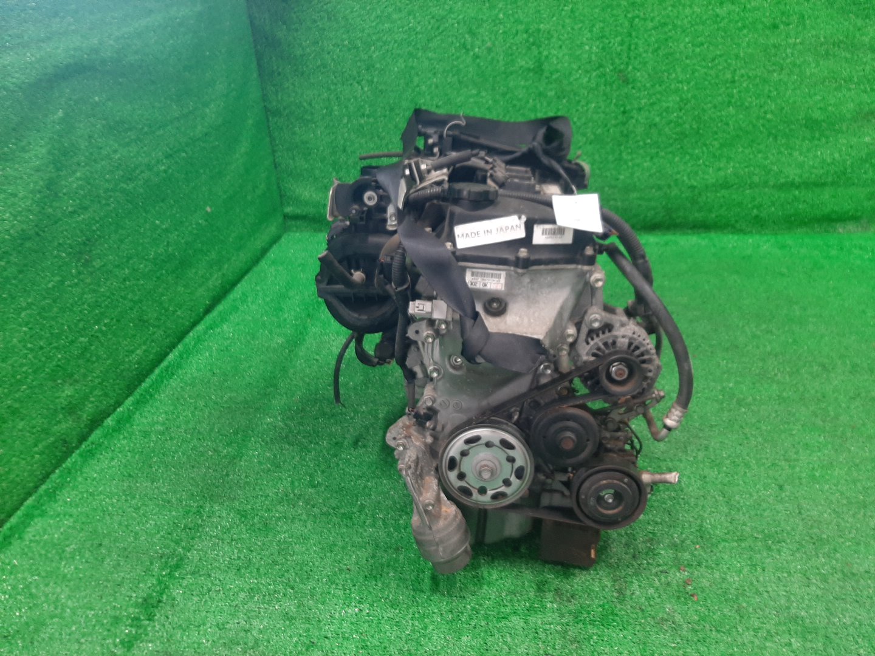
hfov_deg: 67.3
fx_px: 657
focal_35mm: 26
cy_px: 328
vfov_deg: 53.1
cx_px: 438
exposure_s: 1/50
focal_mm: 3.93
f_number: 1.7
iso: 125
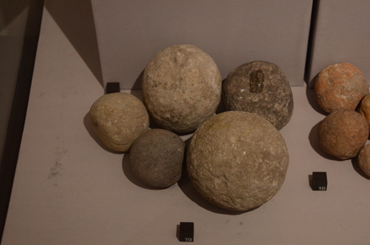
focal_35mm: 87
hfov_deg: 23.4
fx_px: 892
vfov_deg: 15.6
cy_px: 122
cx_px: 185
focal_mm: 58
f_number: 5
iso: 1250
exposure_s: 1/40
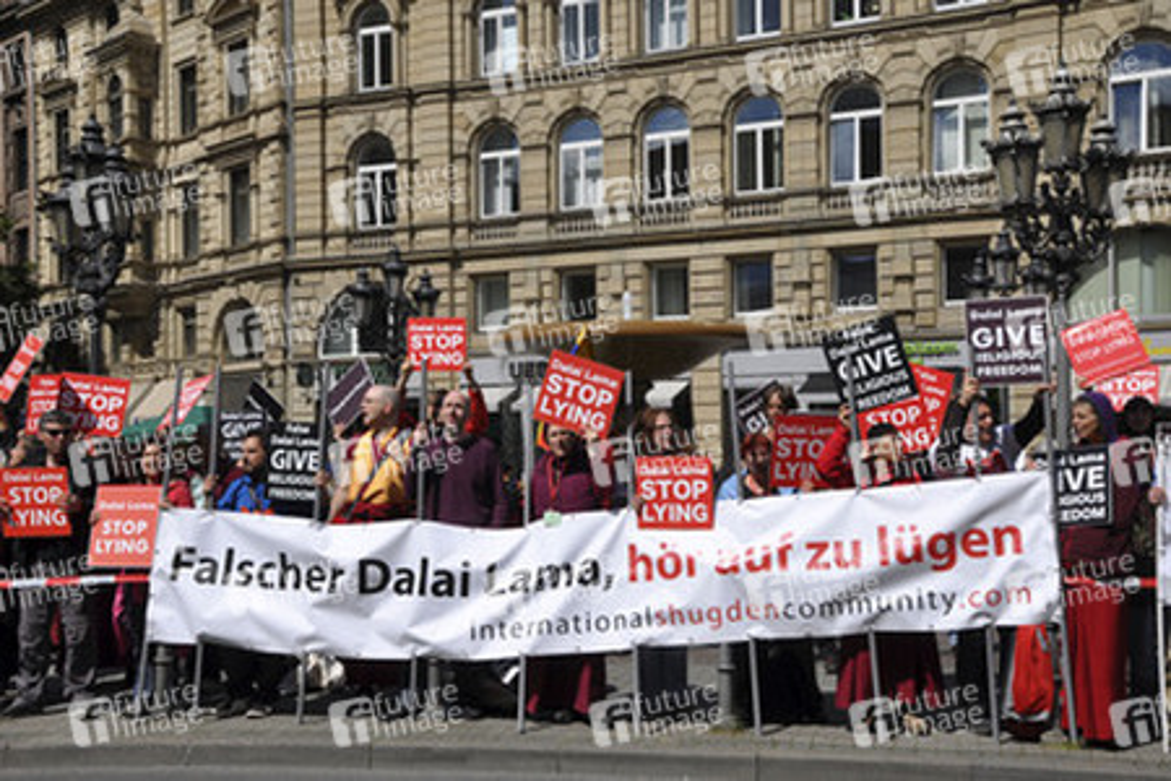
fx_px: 1512
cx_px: 586
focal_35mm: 46
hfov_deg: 42.3
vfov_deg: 28.9
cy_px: 390
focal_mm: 31
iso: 200
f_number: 10
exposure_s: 1/400
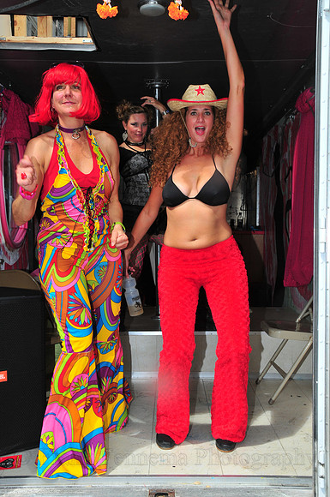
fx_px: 538
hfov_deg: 34.1
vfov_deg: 49.6
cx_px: 165
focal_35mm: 39
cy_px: 248
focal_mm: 26
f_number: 8
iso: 200
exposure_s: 1/250
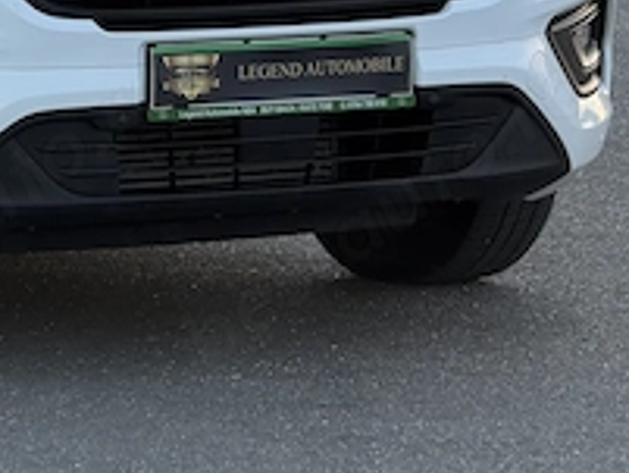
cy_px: -226
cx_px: -191
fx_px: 5418
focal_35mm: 298
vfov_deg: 5.0
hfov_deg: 6.6
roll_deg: +1.9
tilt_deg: -1.6
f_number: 2.8
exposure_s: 1/121
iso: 50
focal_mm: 16.89
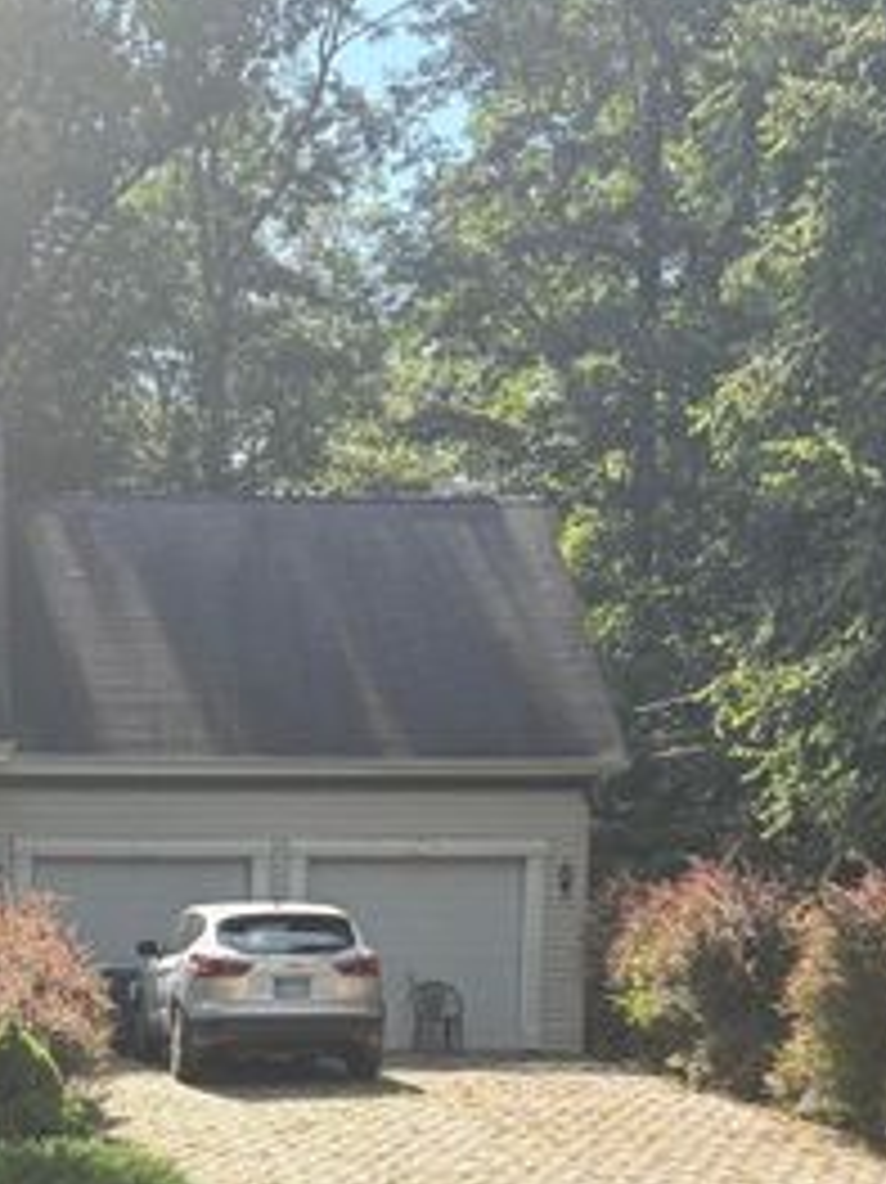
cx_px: -4
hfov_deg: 21.4
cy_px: 1254
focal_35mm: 66
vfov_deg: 27.3
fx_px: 2254
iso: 64
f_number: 1.6
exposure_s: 1/1175
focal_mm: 5.96
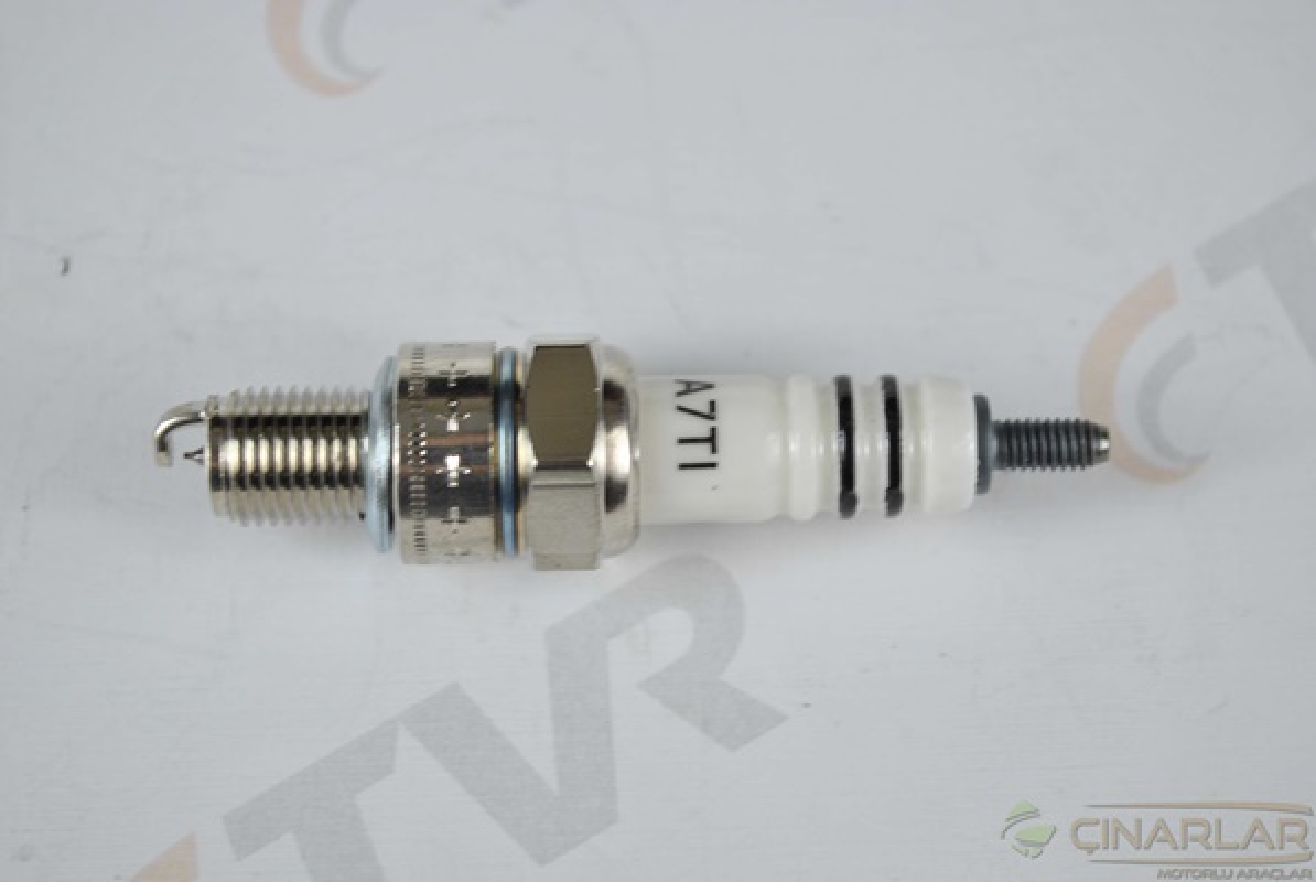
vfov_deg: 16.6
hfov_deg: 24.6
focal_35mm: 82
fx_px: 3020
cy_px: 441
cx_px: 658
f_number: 6.3
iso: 200
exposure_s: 1/25
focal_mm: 55
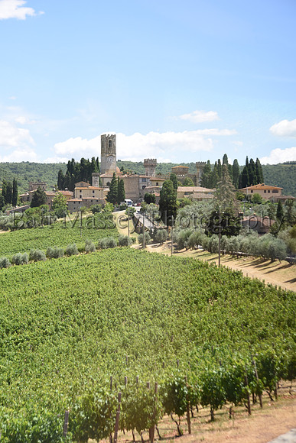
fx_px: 924
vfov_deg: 27.0
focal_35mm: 75
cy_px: 222
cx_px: 148
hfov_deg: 18.2
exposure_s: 1/320
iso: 280
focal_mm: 75
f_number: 7.1
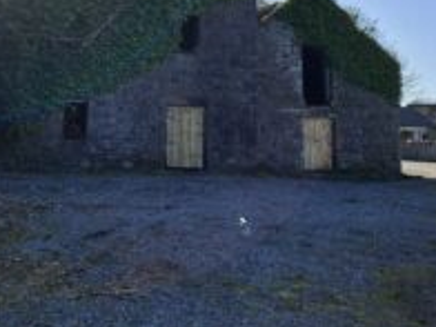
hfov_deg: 41.6
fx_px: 554
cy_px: 28
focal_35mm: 44
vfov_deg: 31.2
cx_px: 105
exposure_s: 1/1961
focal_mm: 5.54
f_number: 1.8
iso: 50
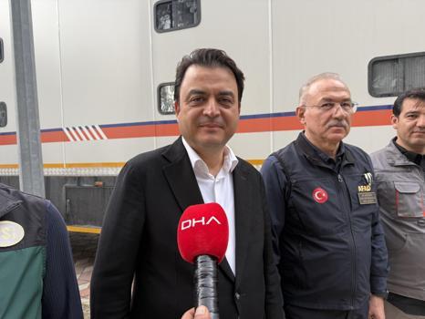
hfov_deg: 71.6
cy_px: 160
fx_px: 295
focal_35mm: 24
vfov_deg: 56.9
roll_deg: +0.1
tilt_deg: -3.6
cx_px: 212
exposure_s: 1/121
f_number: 1.78
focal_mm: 6.76
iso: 80
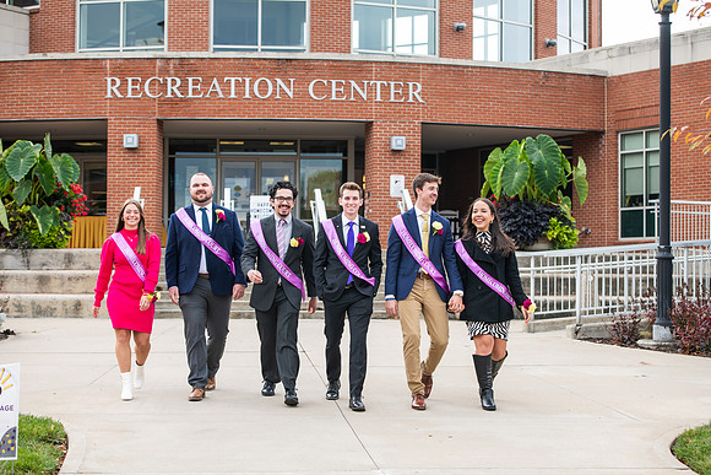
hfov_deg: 28.8
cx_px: 356
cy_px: 238
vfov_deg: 19.5
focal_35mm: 70
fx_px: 1383
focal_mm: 70
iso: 250
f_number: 4.5
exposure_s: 1/400
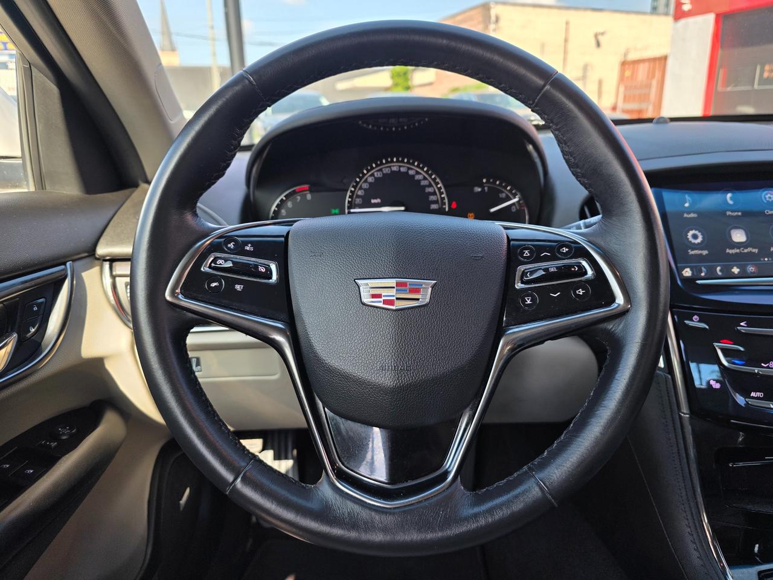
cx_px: 386
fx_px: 514
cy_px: 290
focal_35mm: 23
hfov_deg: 73.9
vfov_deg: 58.9
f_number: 1.7
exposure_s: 1/76.8
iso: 12
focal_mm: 6.3
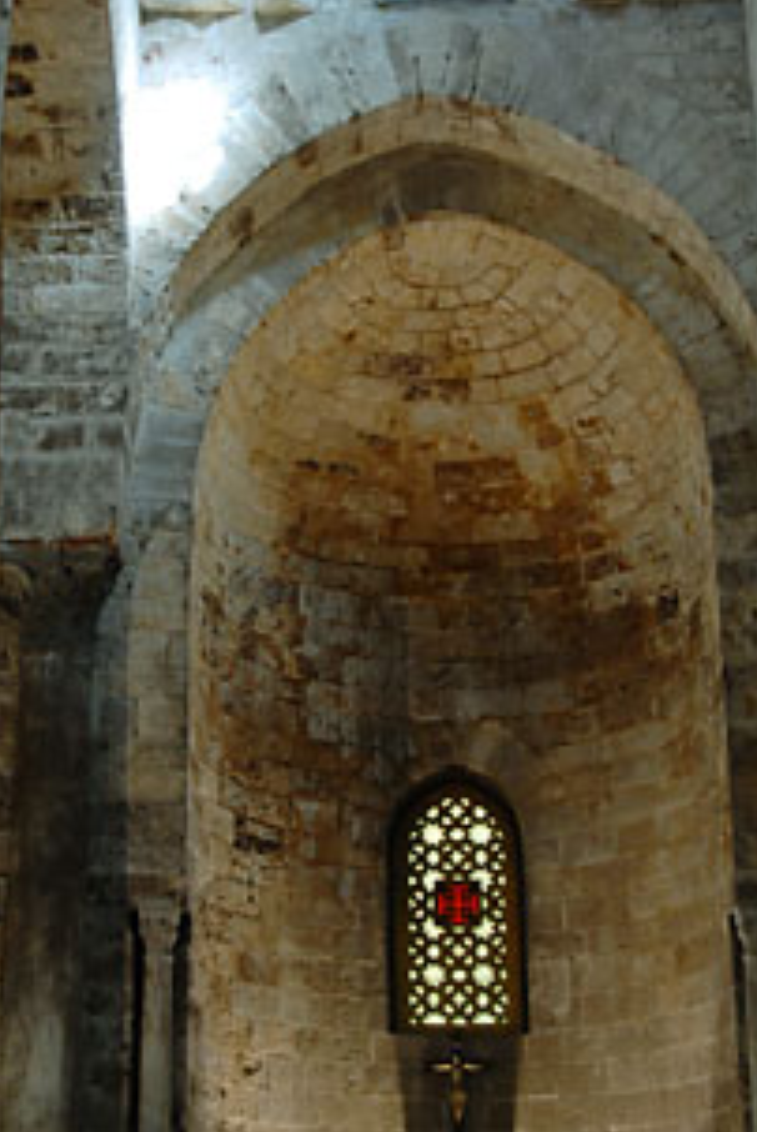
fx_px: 2329
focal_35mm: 74
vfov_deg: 27.3
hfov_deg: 18.5
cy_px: 559
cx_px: 377
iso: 400
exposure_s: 1/20
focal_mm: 24
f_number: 4.5
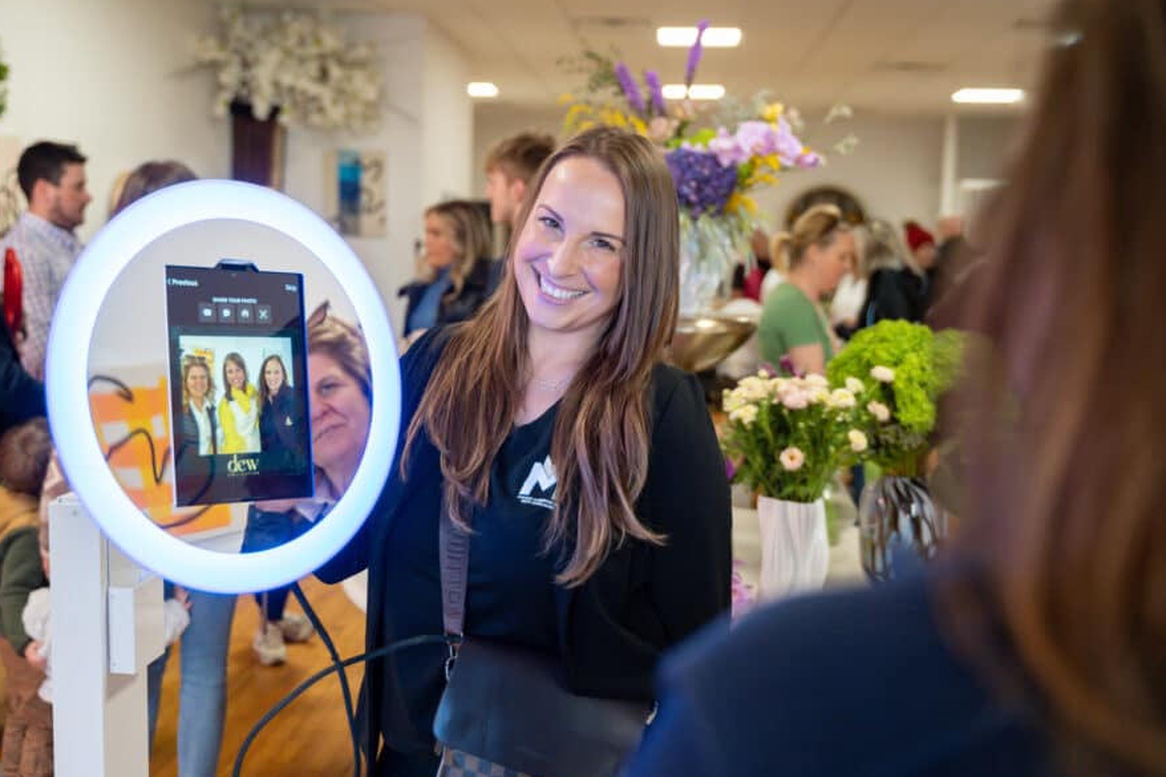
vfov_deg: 31.9
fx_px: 1360
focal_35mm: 42
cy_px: 398
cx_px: 514
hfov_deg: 46.3
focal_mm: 36
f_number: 2.8
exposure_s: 1/250
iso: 1600
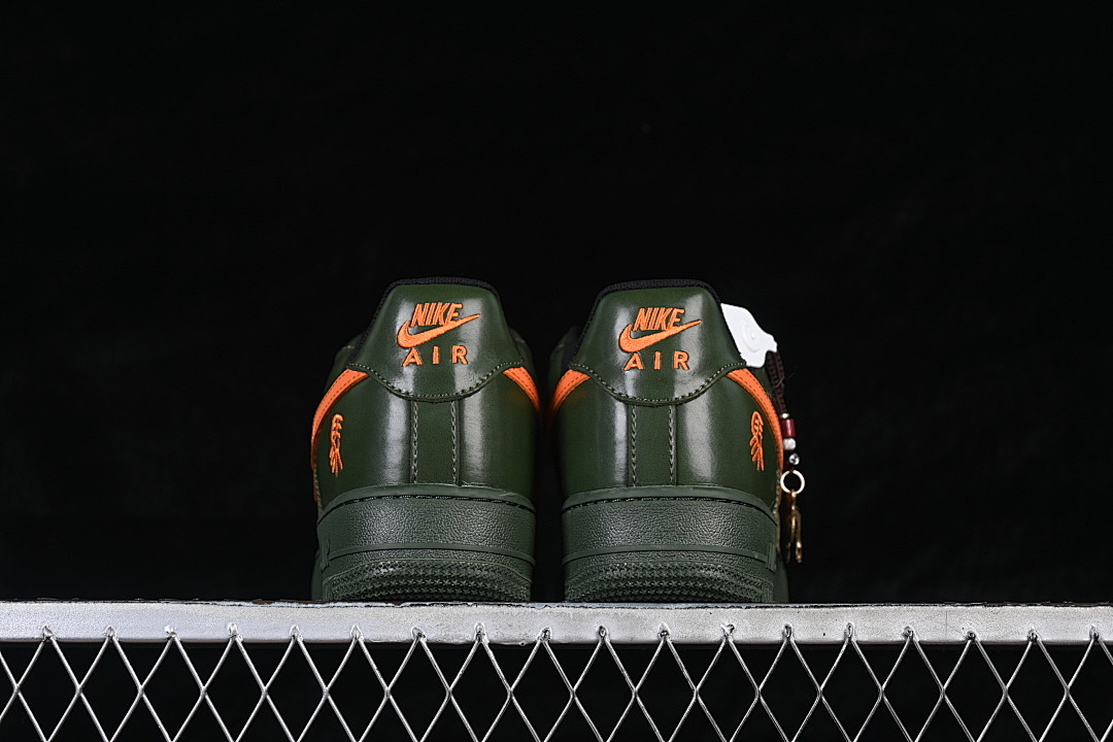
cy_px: 371
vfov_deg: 18.2
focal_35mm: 75
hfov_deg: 27.0
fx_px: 2319
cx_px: 556
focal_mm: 50
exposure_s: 1/60
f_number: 6.3
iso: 160
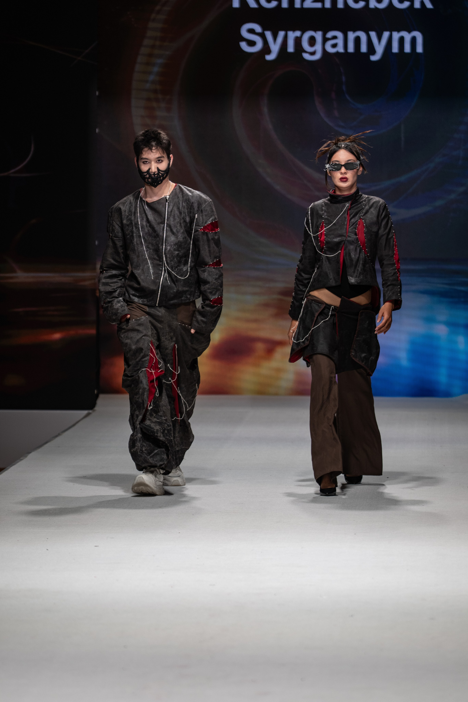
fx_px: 4348
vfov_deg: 9.2
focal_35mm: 223
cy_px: 351
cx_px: 234
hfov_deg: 6.2
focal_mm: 149
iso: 200
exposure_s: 1/400
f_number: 2.8
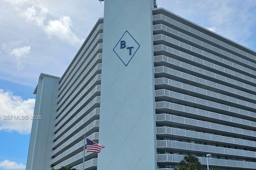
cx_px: 151
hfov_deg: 54.1
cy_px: 118
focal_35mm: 35
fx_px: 249
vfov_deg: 37.3
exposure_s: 1/5938
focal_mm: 5
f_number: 1.8
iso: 50
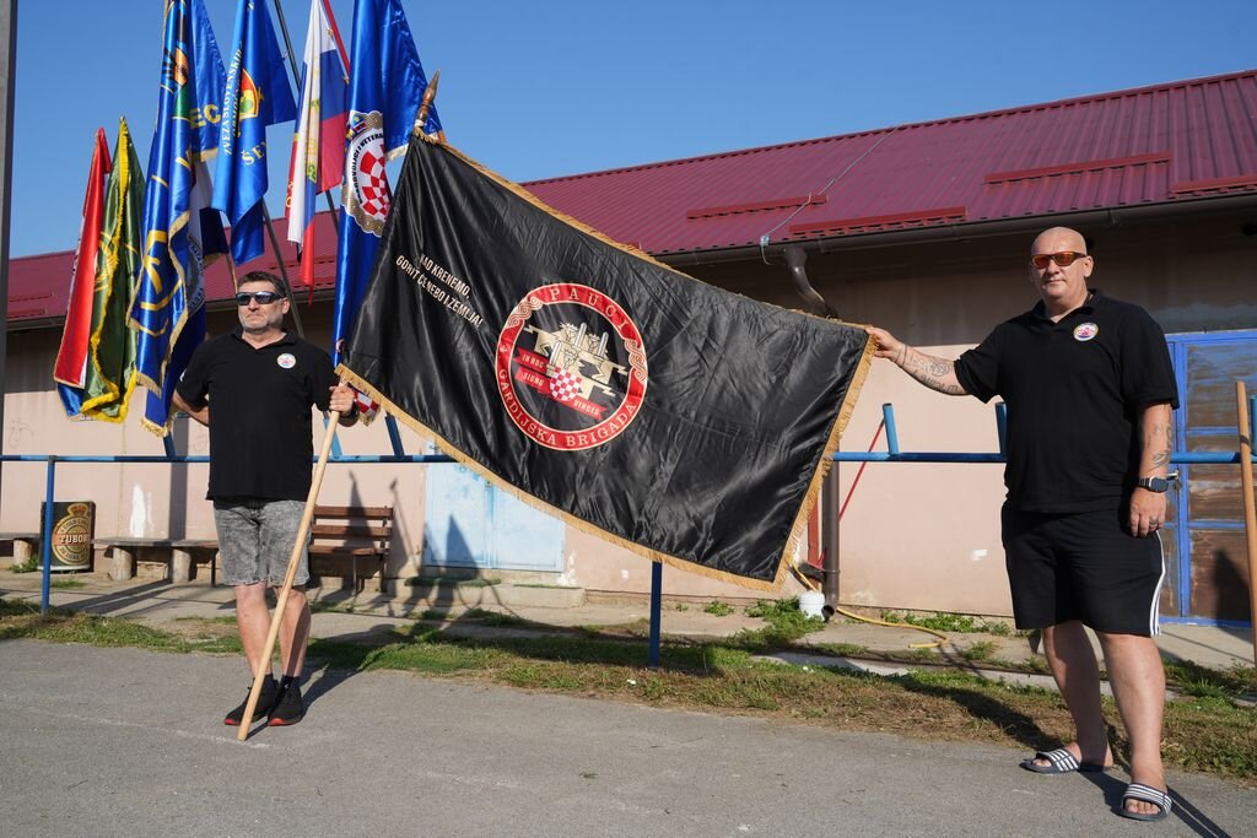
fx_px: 1048
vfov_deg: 43.6
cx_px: 628
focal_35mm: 30
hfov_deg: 61.9
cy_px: 419
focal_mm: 30
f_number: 8
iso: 100
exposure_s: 1/250
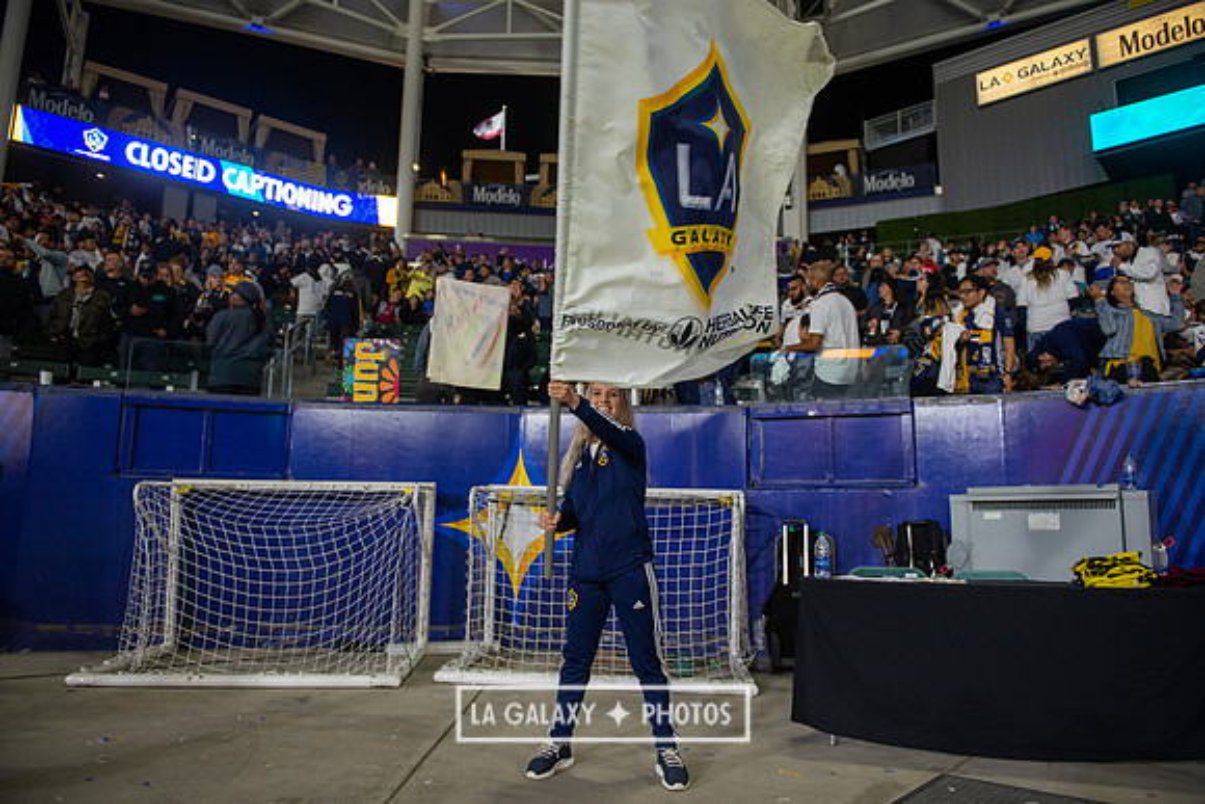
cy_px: 402
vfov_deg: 53.2
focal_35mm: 24
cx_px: 602
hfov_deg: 73.7
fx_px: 803
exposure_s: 1/500
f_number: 2.8
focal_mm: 24
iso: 1600
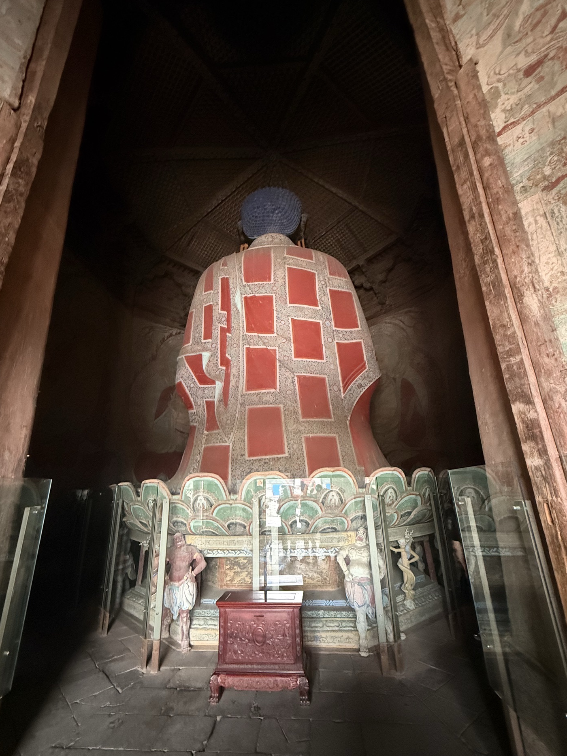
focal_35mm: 15
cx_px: 273
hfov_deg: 81.7
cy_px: 381
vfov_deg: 98.2
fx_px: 328
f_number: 2.2
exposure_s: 1/52
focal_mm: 2.22
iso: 1250
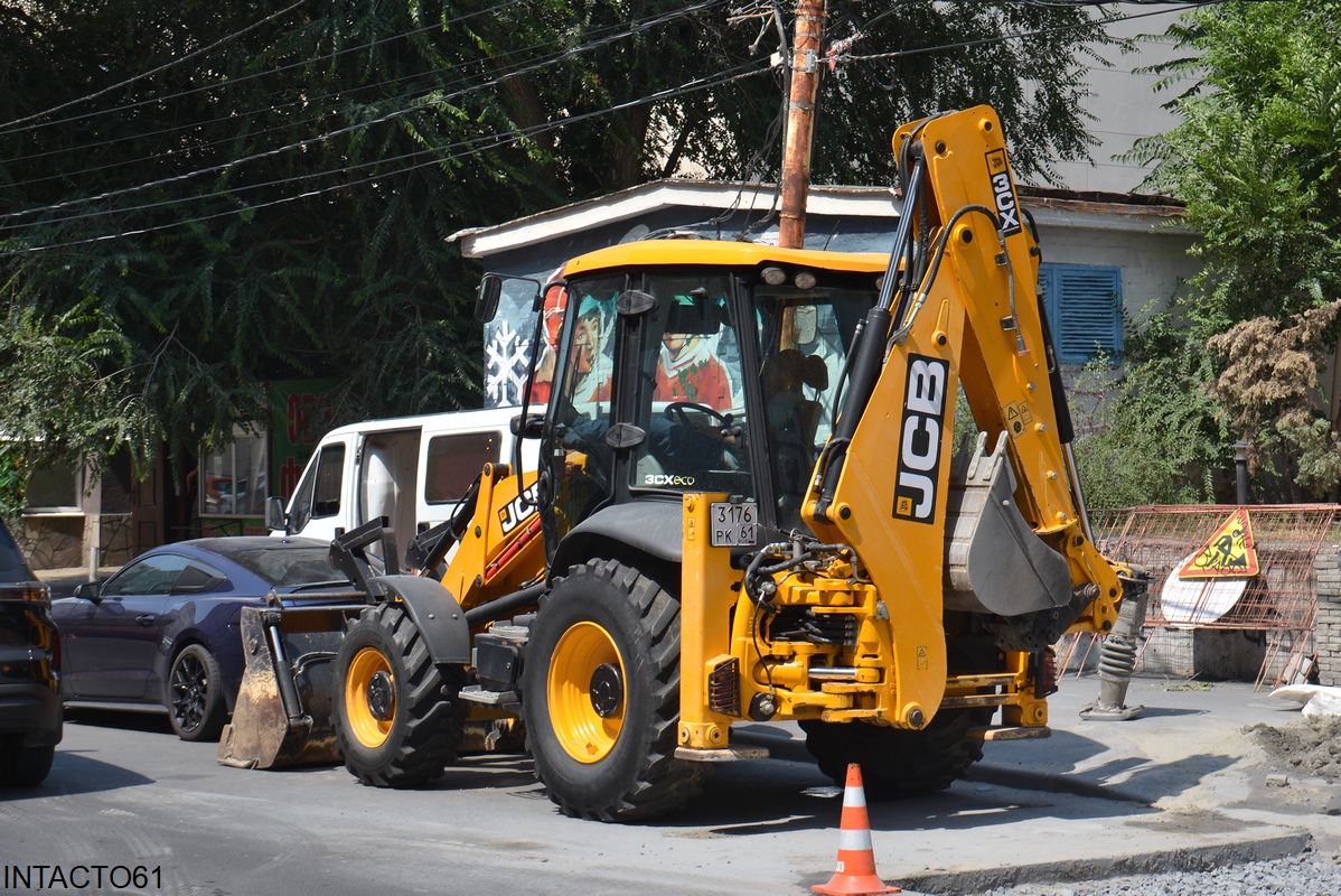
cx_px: 670
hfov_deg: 30.5
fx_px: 2460
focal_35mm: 66
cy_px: 448
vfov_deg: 20.6
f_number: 8
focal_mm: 44
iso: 100
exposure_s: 1/250
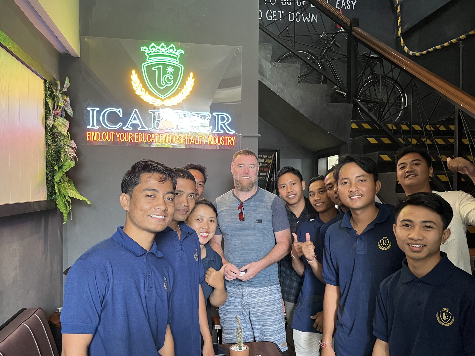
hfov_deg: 61.7
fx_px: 398
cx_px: 238
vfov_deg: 48.1
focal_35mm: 29
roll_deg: +0.1
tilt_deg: -1.6
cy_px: 197
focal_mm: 5.1
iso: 320
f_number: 1.6
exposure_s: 1/60
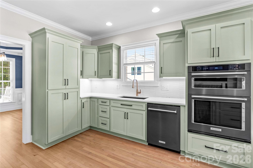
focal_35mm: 16
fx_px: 112
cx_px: 126
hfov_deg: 96.8
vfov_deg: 73.7
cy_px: 84
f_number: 8
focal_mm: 16
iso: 100
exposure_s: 1/4
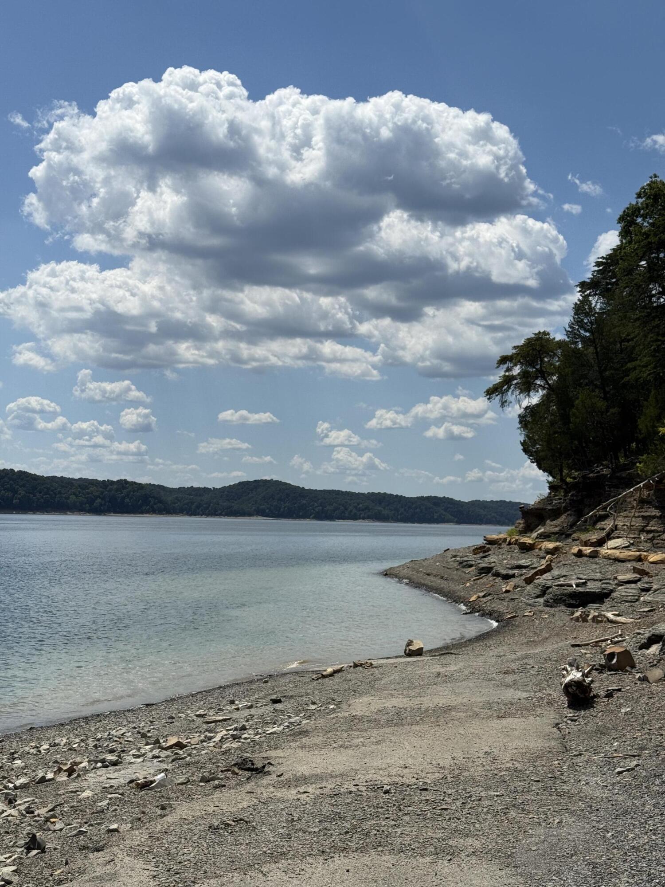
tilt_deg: +4.4
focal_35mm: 48
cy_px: 444
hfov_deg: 30.3
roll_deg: -0.5
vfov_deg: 39.7
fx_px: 1229
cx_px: 332
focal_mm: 6.76
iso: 50
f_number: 1.78
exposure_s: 1/11364
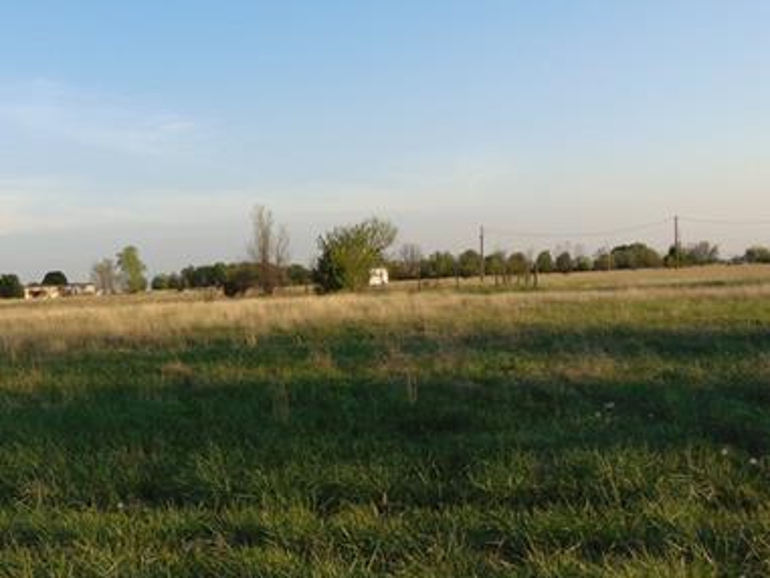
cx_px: 259
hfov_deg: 44.2
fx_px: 935
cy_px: 335
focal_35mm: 42
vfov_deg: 34.3
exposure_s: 1/500
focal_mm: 4.5
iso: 80
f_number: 3
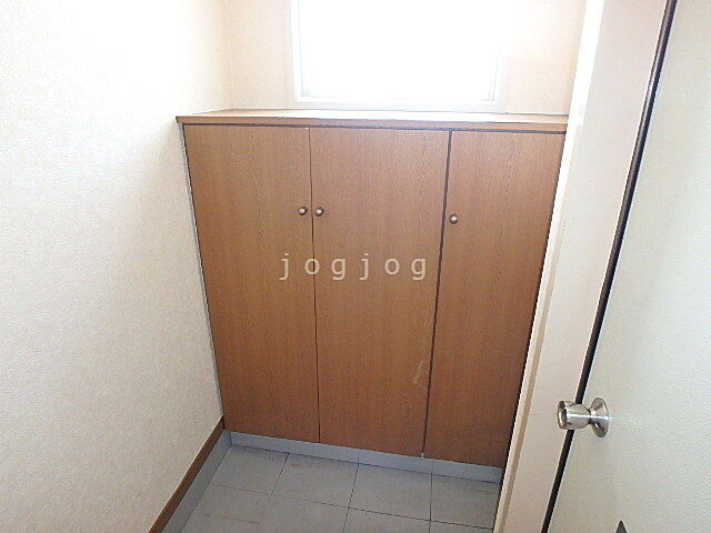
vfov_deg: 63.4
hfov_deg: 79.0
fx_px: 431
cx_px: 356
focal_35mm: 21
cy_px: 266
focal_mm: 3.7
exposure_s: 1/30
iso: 320
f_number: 3.5
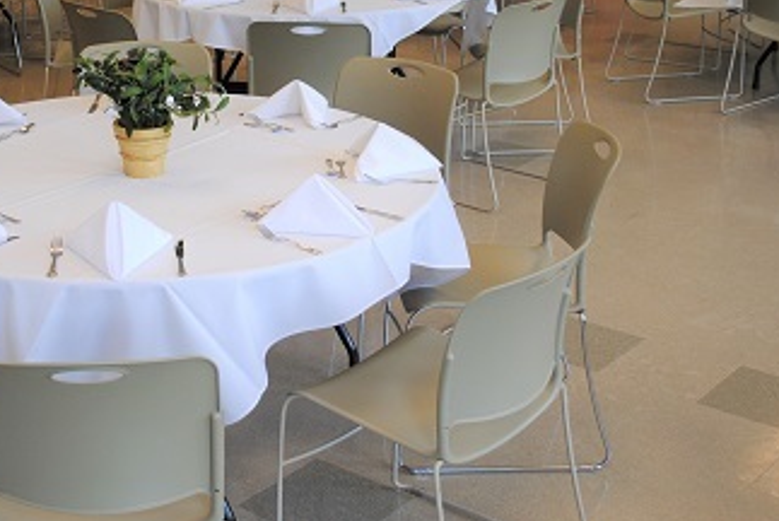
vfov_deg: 20.8
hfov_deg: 30.7
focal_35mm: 65
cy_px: 147
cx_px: 258
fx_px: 1408
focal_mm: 28
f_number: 4.5
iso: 200
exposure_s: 1/60
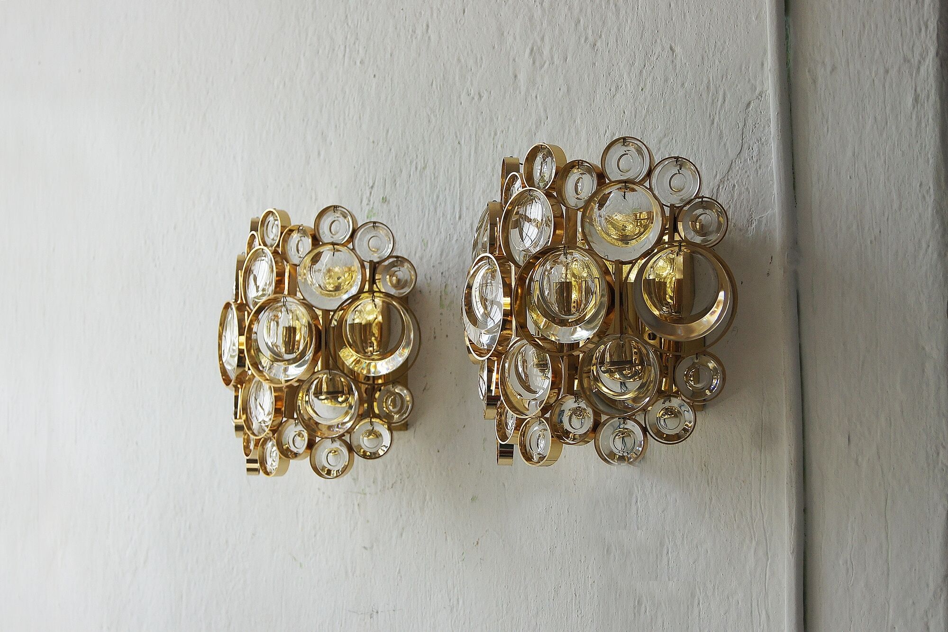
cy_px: 316
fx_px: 1777
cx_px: 474
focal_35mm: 68
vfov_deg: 20.2
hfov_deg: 29.9
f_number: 5.6
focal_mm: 45
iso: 400
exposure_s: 1/320
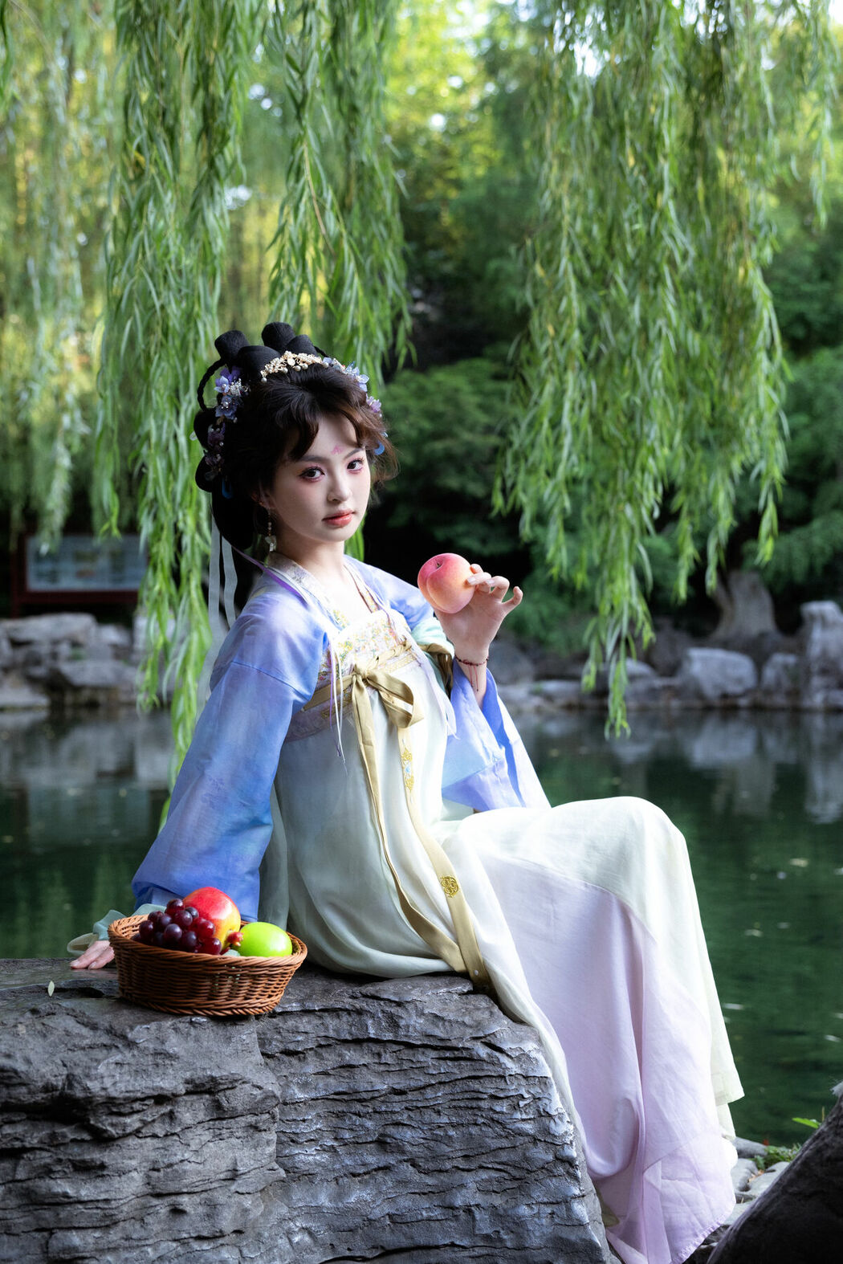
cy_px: 632
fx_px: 1790
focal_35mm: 51
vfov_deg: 38.9
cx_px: 422
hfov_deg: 26.5
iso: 640
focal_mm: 51
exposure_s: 1/500
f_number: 4
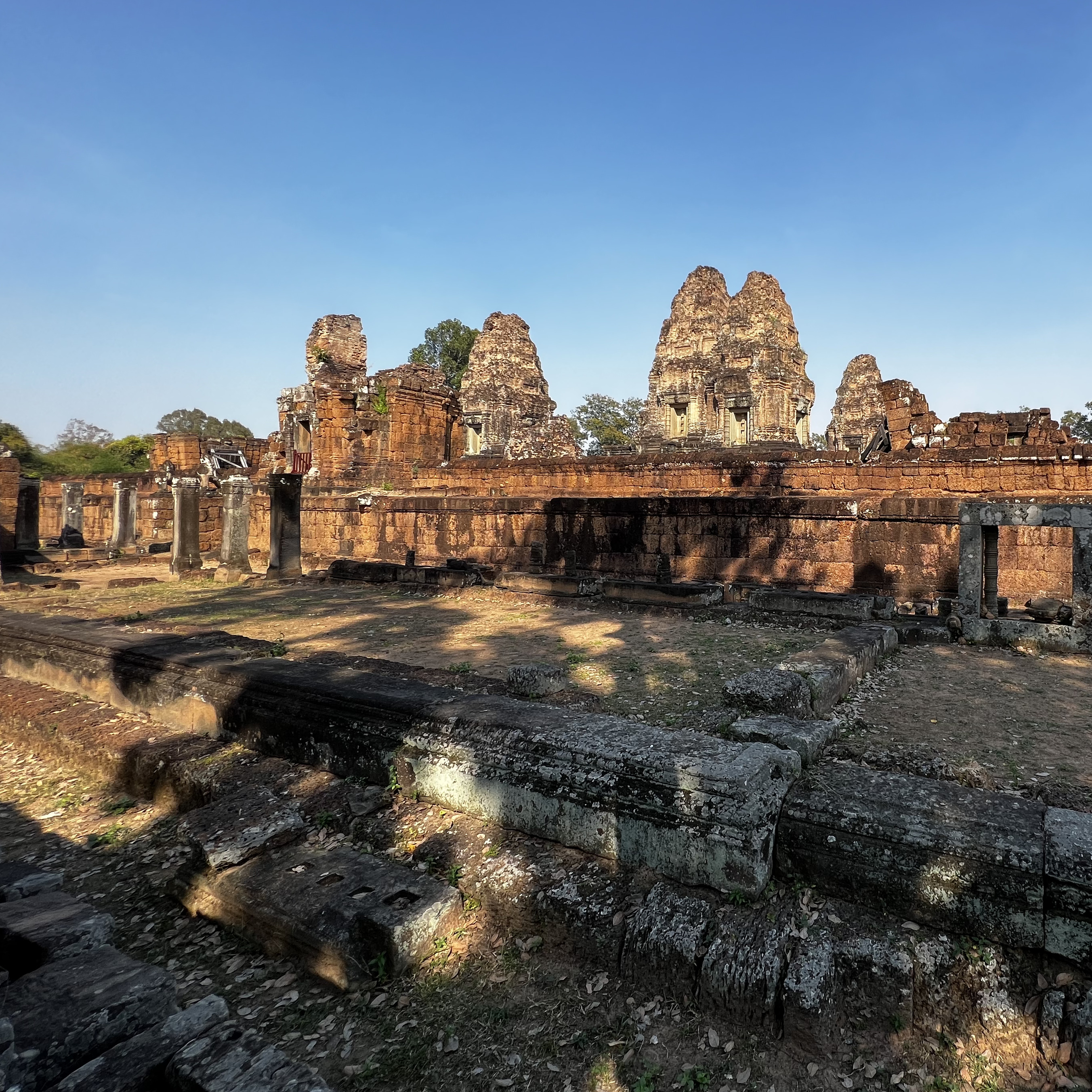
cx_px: 779
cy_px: 508
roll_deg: -0.3
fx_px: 607
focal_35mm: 17
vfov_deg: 83.8
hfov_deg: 79.4
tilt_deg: +1.3
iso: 32
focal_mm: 1.57
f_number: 1.8
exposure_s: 1/927
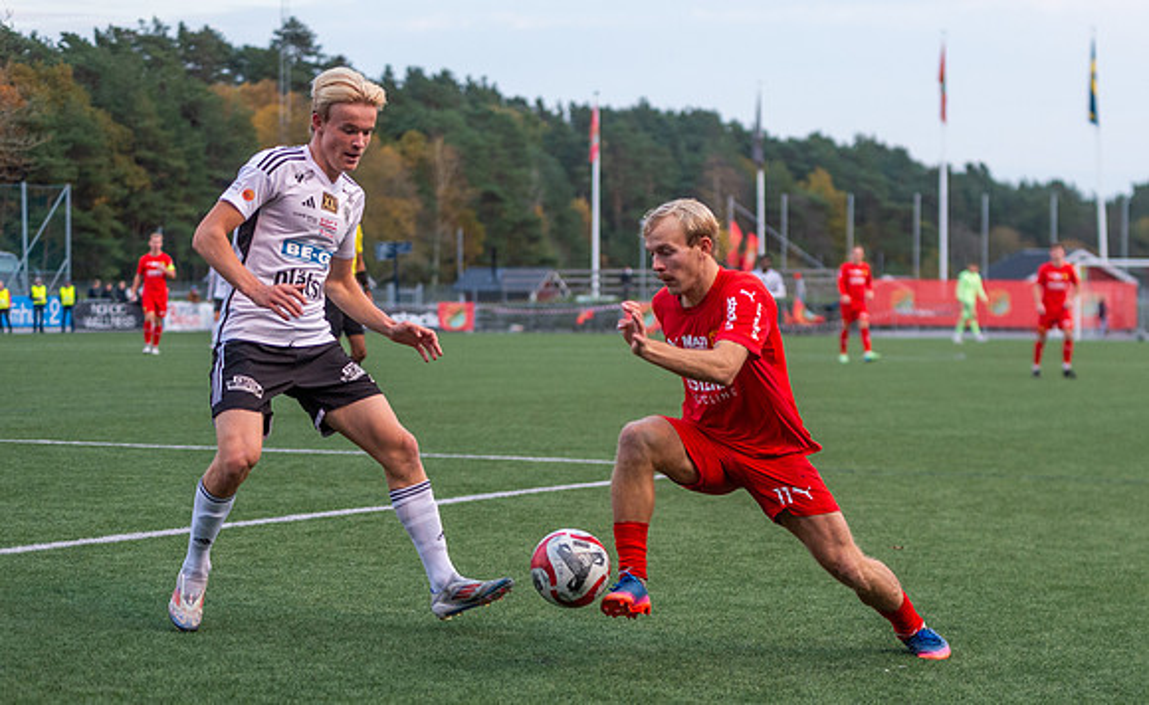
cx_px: 732
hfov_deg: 19.1
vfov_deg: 11.8
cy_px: 487
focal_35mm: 110
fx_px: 3412
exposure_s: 1/1250
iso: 2000
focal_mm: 82
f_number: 3.2
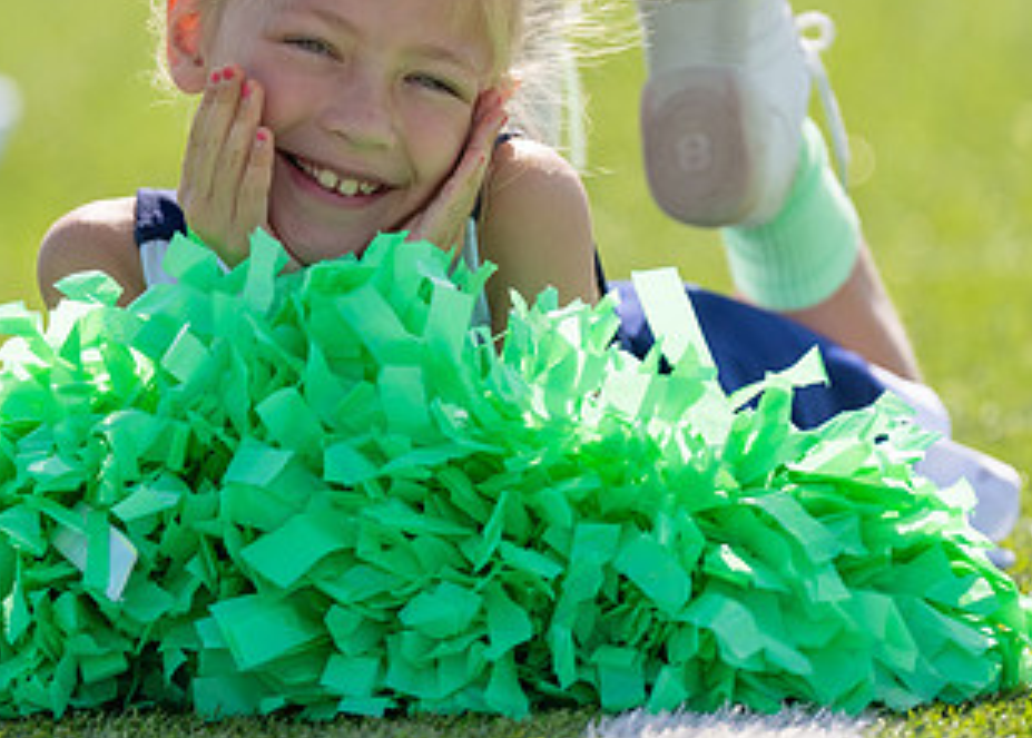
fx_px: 15482
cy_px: 206
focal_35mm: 528
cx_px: 347
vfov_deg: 2.7
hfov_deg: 3.8
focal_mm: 200
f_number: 2.8
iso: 100
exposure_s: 1/2000
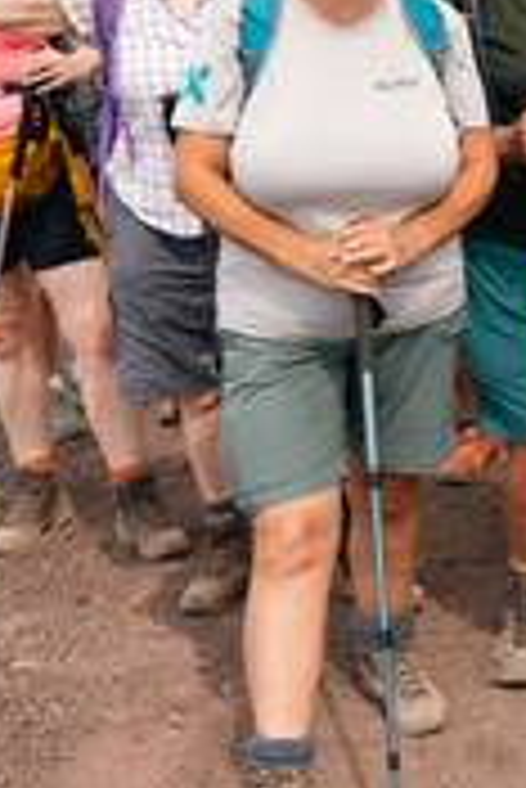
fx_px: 2515
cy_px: 122
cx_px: 832
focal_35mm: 115
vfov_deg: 17.6
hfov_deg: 11.4
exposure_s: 1/160
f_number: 10
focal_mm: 28
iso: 100
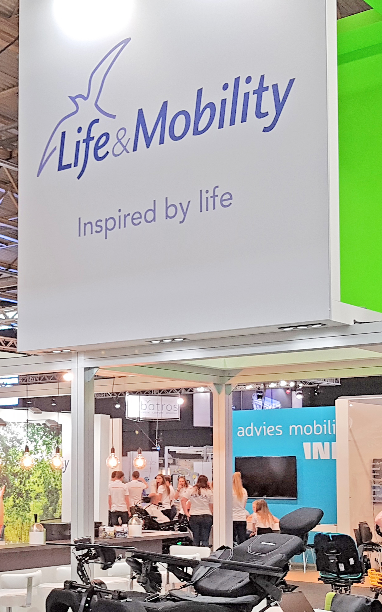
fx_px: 933
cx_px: 71
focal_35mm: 56
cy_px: 386
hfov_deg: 22.8
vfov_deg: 36.1
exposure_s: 1/50
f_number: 1.7
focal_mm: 4.2
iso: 50
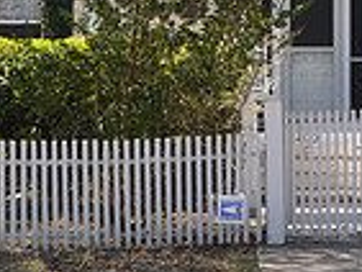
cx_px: 316
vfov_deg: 10.2
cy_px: -89
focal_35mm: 142
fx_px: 1486
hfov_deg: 13.8
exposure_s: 1/80
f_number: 9
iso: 200
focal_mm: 24
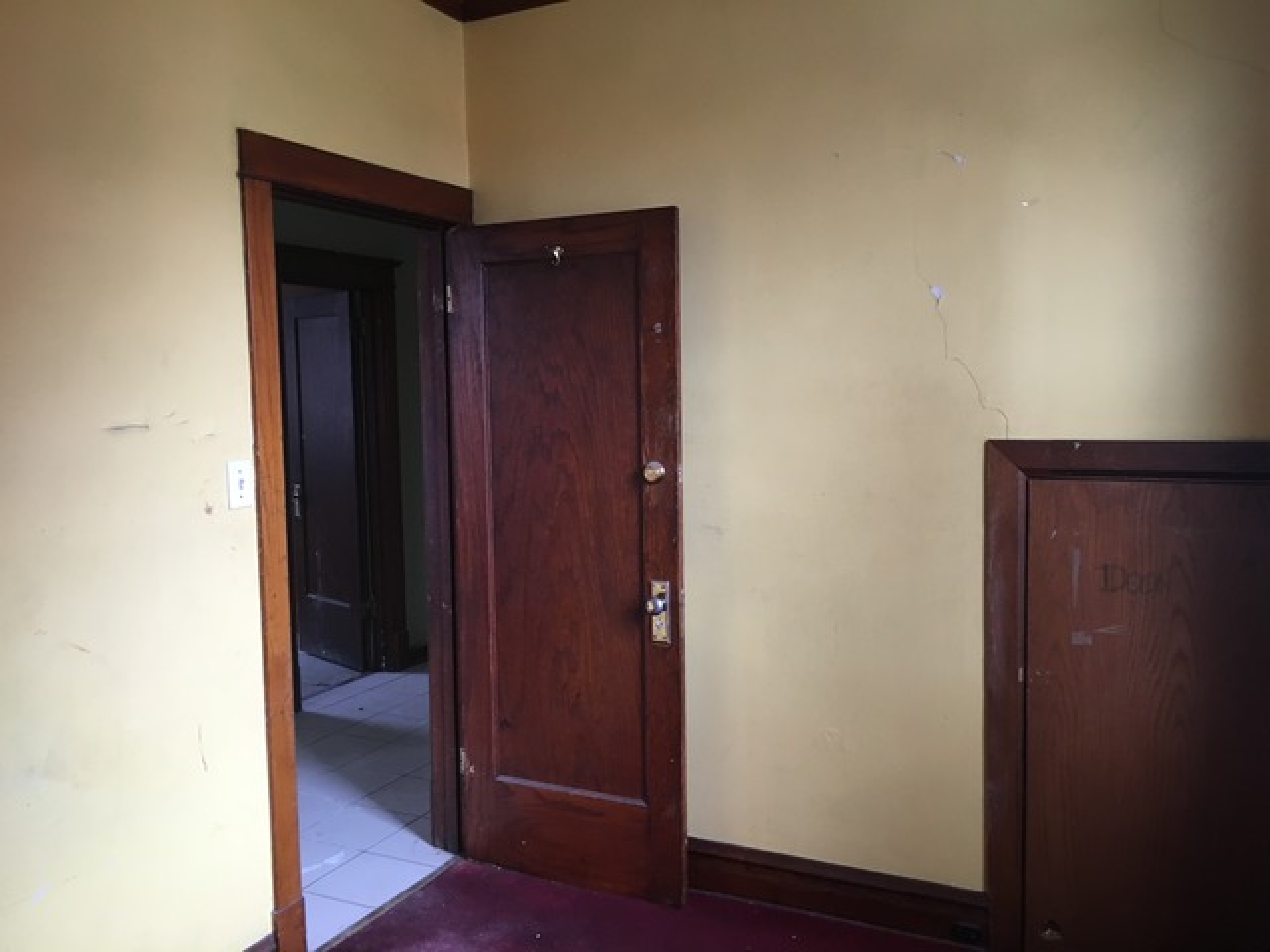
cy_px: 476
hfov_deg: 61.7
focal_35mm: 29
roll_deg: +0.7
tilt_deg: -1.6
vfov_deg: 48.2
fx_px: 1064
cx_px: 635
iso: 80
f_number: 2.2
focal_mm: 4.15
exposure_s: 1/30
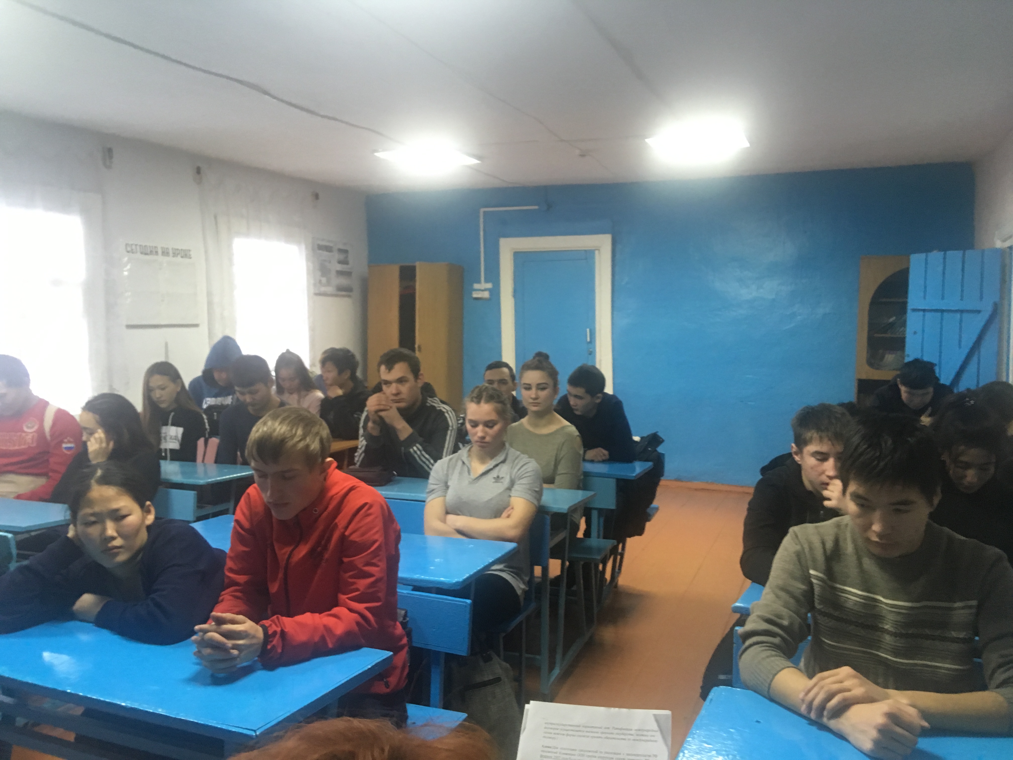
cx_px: 506
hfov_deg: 61.7
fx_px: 849
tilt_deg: -5.0
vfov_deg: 48.2
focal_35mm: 29
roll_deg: +1.0
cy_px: 380
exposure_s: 1/33
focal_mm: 4.15
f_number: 2.2
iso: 160
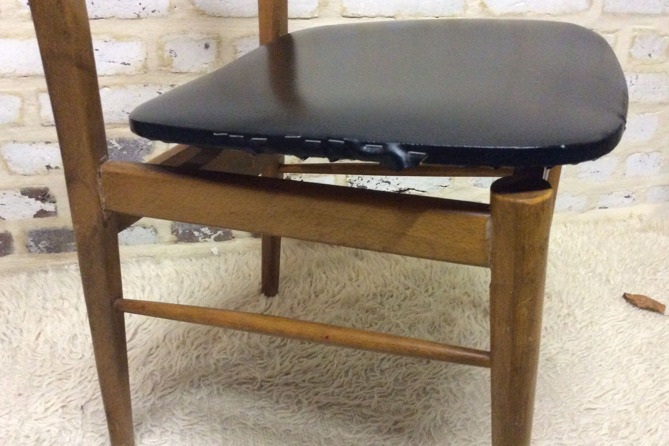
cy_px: 238
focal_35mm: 34
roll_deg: -0.9
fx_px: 632
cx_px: 338
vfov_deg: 38.9
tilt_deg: -29.8
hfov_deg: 55.8
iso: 400
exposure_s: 1/17
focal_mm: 3.3
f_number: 2.4
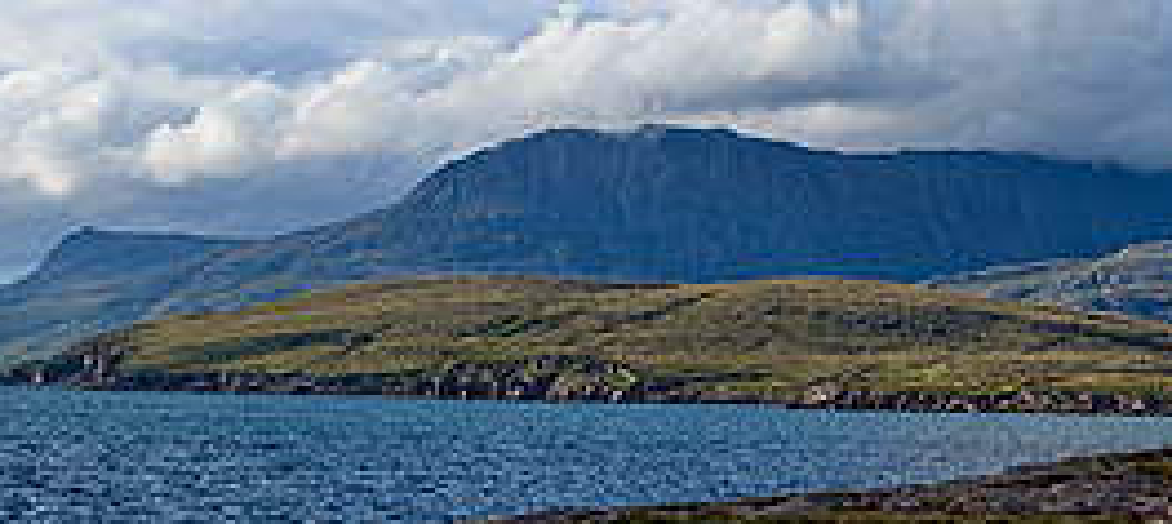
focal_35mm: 77
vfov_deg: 13.0
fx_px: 2284
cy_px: 37
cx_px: 959
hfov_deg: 28.1
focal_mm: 32
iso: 100
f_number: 8
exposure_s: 1/125
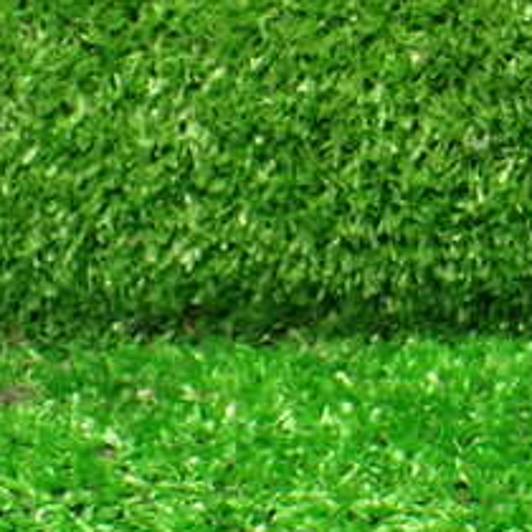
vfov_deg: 18.0
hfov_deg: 16.9
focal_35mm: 96
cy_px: 122
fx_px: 1669
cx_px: 712
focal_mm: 6.83
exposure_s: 1/50
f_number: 2.7
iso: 800
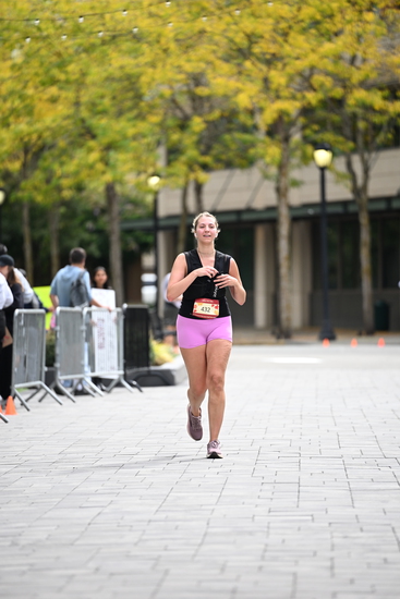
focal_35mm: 200
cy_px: 300
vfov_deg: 10.3
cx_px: 200
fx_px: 3331
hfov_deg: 6.9
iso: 640
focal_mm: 200
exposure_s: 1/2500
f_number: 2.8
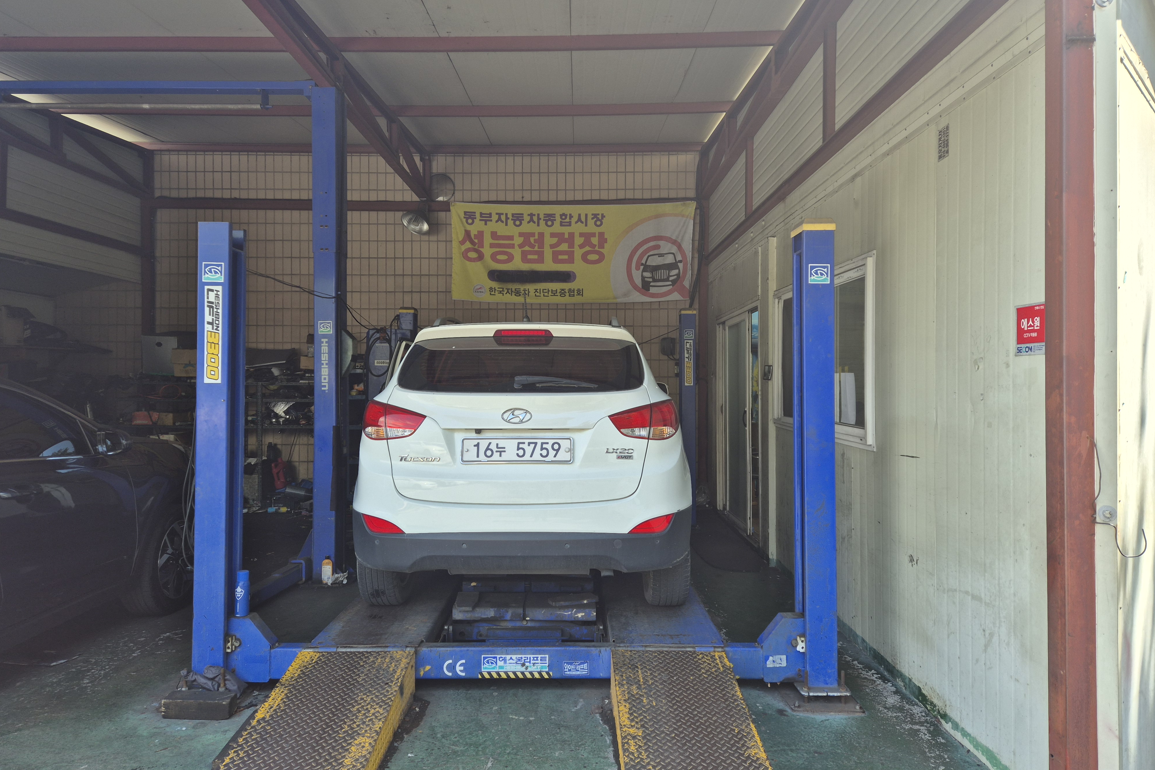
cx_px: 576
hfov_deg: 73.7
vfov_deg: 53.1
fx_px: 770
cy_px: 369
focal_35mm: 24
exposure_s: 1/289
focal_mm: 5.4
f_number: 1.8
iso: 25
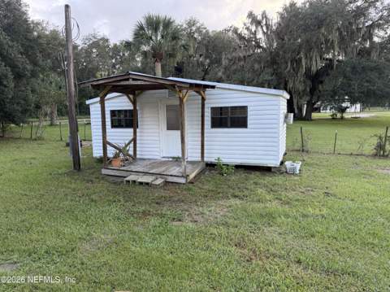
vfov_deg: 56.7
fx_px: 270
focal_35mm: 24
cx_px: 195
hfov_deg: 71.7
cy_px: 146
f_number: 1.78
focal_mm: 6.76
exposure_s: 1/430
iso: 100
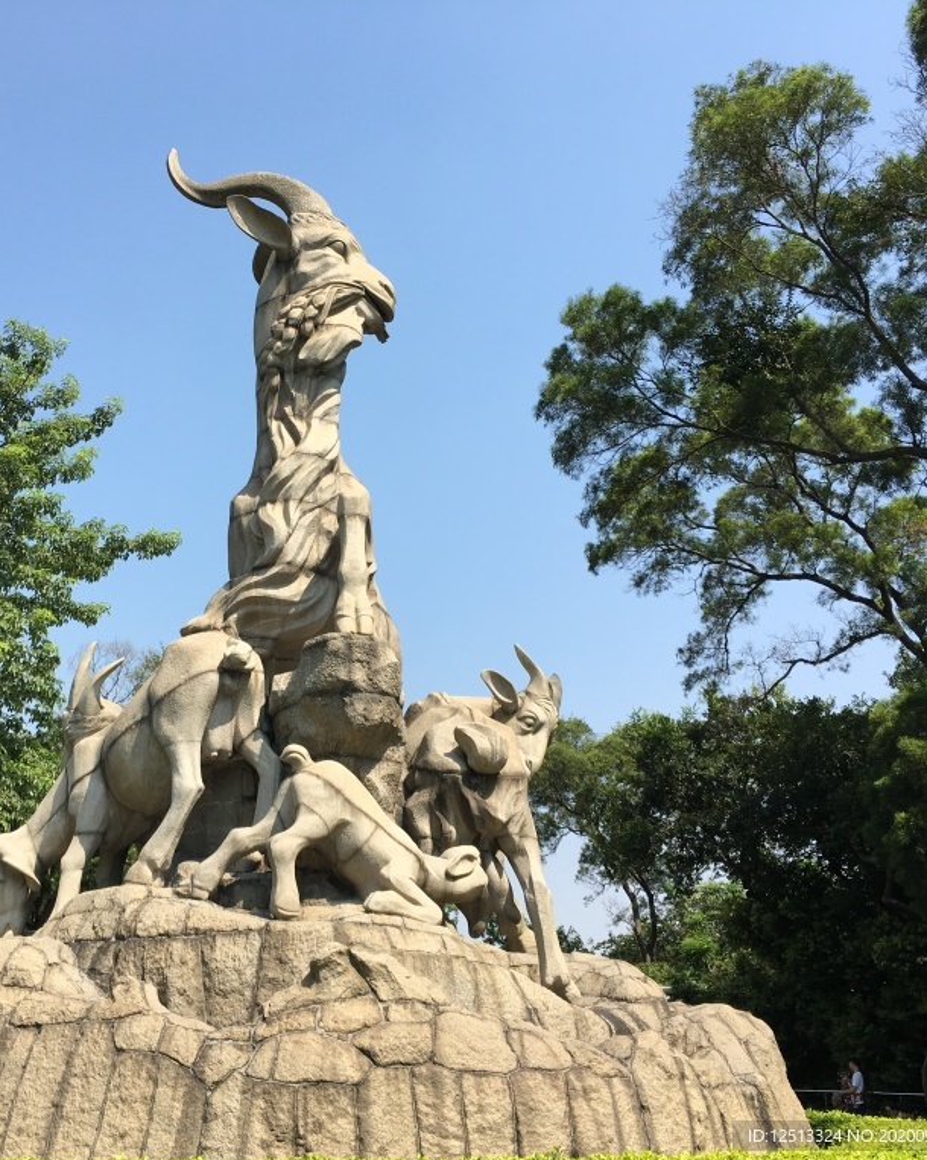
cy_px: 582
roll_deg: -0.4
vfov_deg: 47.9
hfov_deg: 38.7
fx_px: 1304
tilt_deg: +19.8
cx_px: 315
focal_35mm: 38
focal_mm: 4.15
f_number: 2.2
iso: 25
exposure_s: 1/1026
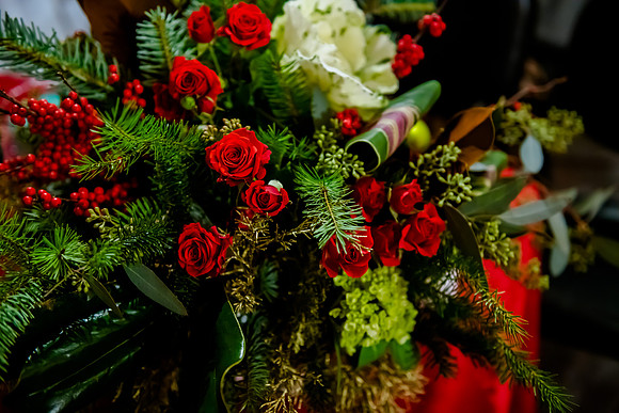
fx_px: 688
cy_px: 206
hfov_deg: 48.4
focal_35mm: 40
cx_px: 310
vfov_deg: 33.4
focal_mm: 40
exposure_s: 1/60
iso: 4000
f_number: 2.8
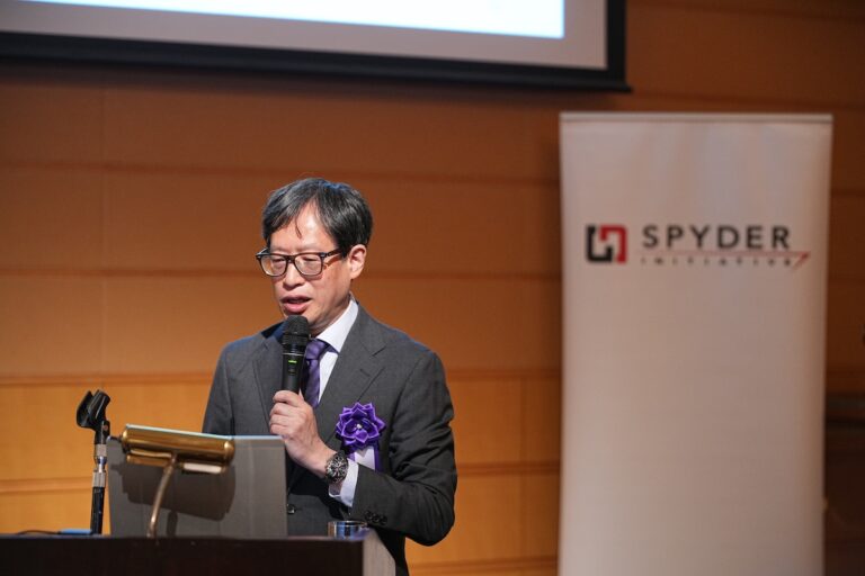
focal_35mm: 96
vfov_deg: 14.3
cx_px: 432
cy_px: 288
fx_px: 2306
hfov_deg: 21.2
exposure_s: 1/200
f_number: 2.8
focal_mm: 96
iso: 2500
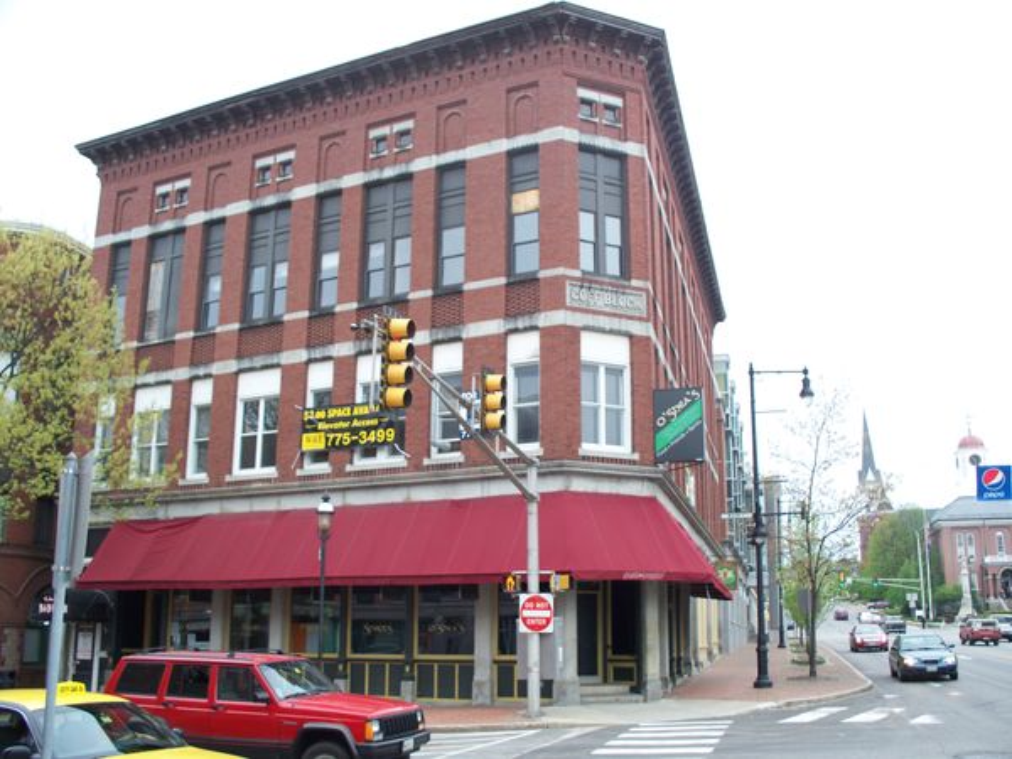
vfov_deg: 39.7
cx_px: 506
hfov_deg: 51.4
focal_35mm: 36
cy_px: 380
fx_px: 1052
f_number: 2.8
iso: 64
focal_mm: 7.54
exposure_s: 1/160
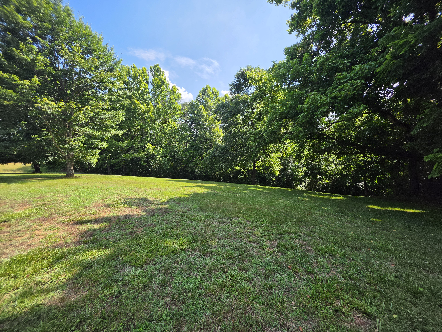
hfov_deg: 106.2
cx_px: 221
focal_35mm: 13
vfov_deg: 89.9
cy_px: 166
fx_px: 166
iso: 32
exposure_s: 1/1610
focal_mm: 2.2
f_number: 1.9
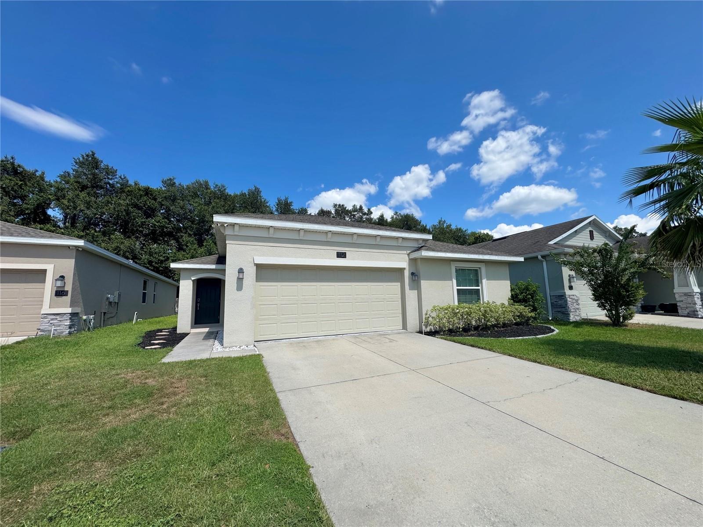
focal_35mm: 14
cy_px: 264
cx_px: 352
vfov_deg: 85.7
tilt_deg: +7.8
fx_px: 284
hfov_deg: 102.1
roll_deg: +1.3
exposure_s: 1/2674
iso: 40
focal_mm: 2.22
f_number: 2.2
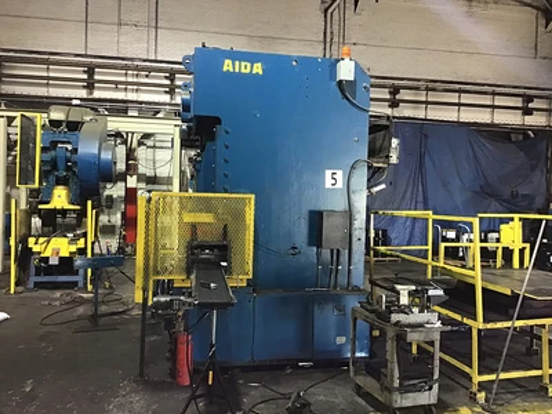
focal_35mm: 31
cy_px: 207
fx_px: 494
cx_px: 276
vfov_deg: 45.4
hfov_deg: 58.4
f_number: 2.4
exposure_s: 1/24
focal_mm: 3.3
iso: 200
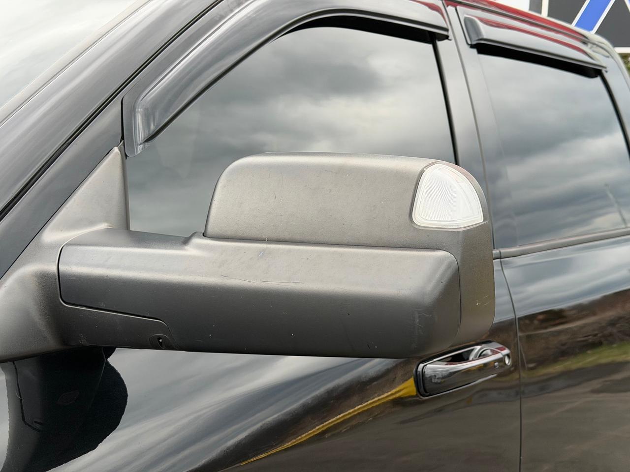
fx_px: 874
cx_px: 315
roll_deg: +0.5
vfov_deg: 30.3
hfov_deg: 39.7
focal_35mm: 48
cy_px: 236
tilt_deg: -2.2
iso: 64
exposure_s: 1/733
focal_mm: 6.76
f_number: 1.78
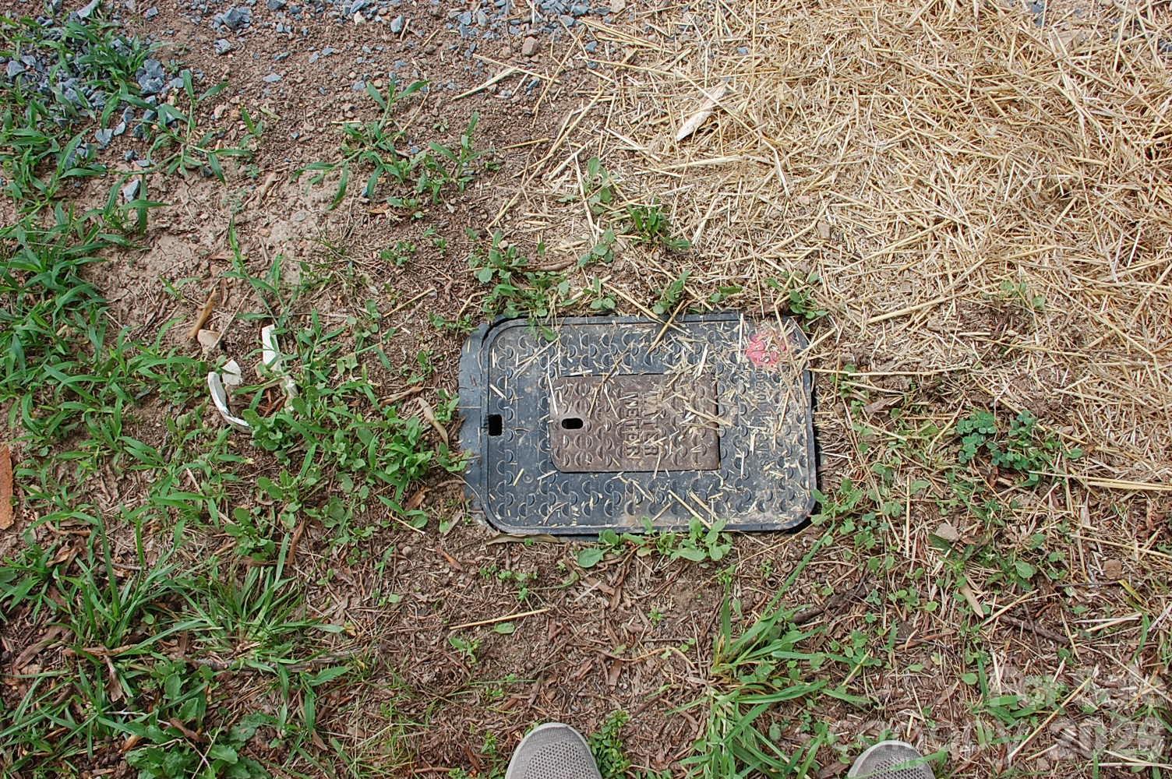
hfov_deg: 62.0
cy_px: 390
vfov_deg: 43.5
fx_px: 976
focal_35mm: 30
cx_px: 586
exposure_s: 1/200
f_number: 7.1
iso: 200
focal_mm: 20
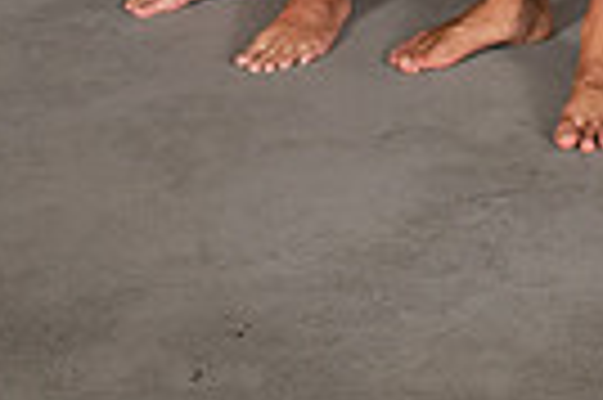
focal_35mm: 114
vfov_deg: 10.2
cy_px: -593
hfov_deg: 17.6
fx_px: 1907
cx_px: 576
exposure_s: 1/250
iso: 800
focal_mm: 34
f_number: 7.1
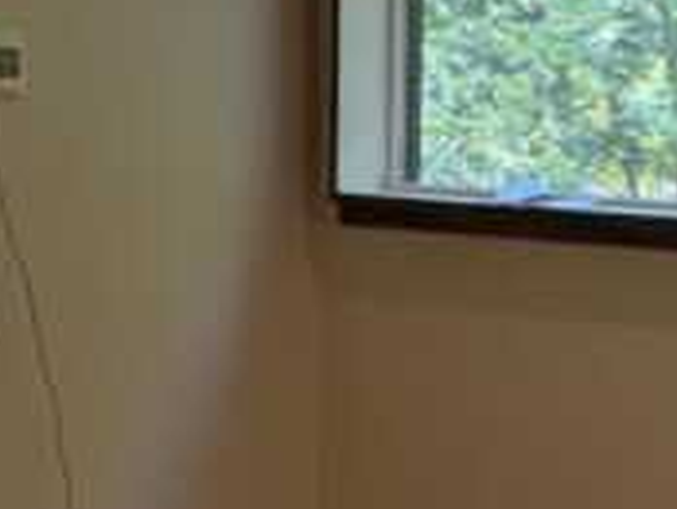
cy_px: 633
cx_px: 529
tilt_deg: -9.7
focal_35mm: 153
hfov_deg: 12.8
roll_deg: +1.0
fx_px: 2996
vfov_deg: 9.6
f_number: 1.6
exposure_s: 1/120
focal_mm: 5.96
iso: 200
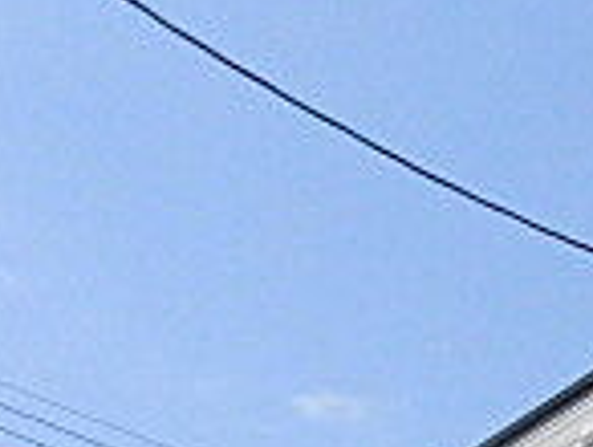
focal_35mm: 105
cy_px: 829
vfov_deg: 12.7
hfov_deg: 15.9
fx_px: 1802
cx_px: 1072
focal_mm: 4.3
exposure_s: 1/250
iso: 100
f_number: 7.8
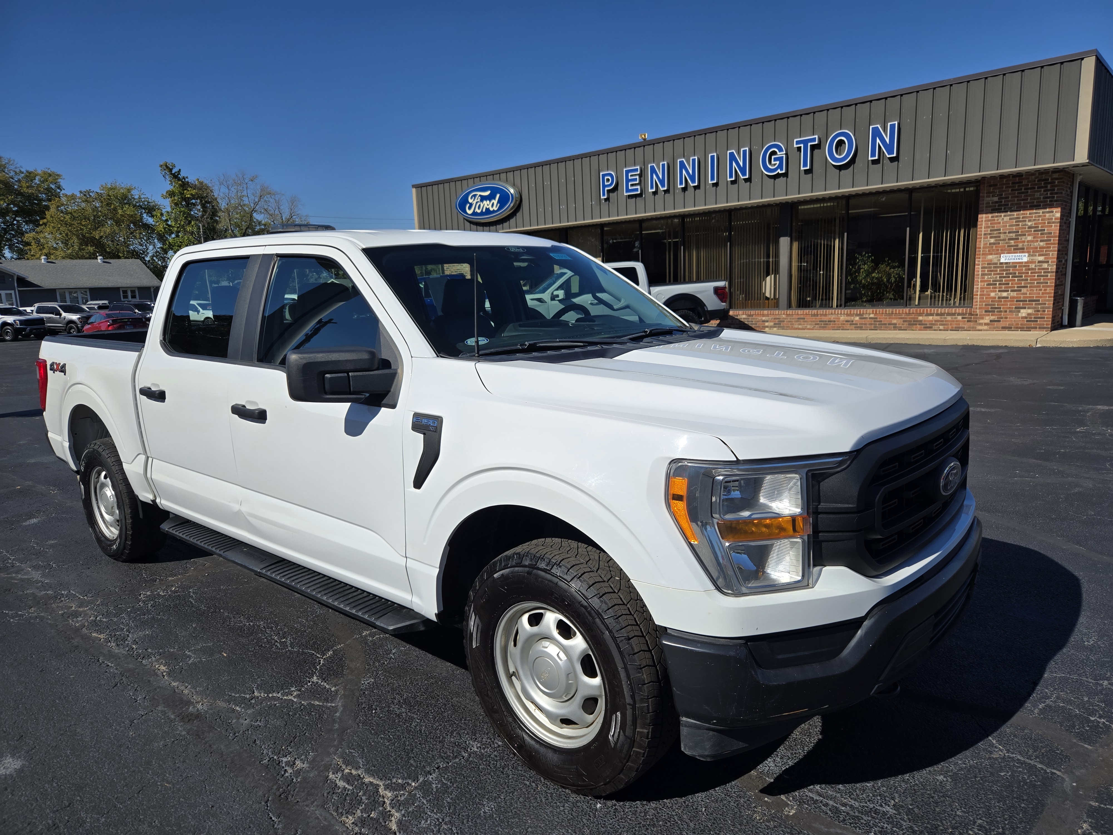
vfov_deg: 58.9
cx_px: 556
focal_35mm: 23
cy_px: 418
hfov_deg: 73.9
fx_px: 740
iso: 25
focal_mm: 5.4
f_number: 1.8
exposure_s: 1/3493
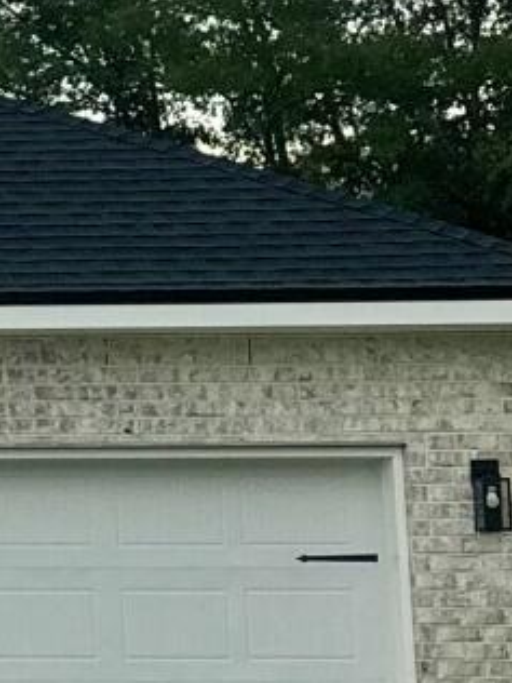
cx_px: -836
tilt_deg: +7.3
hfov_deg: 8.6
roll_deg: -0.9
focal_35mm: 152
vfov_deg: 13.0
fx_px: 2998
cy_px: 218
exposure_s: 1/1949
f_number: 1.78
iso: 80
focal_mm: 6.76
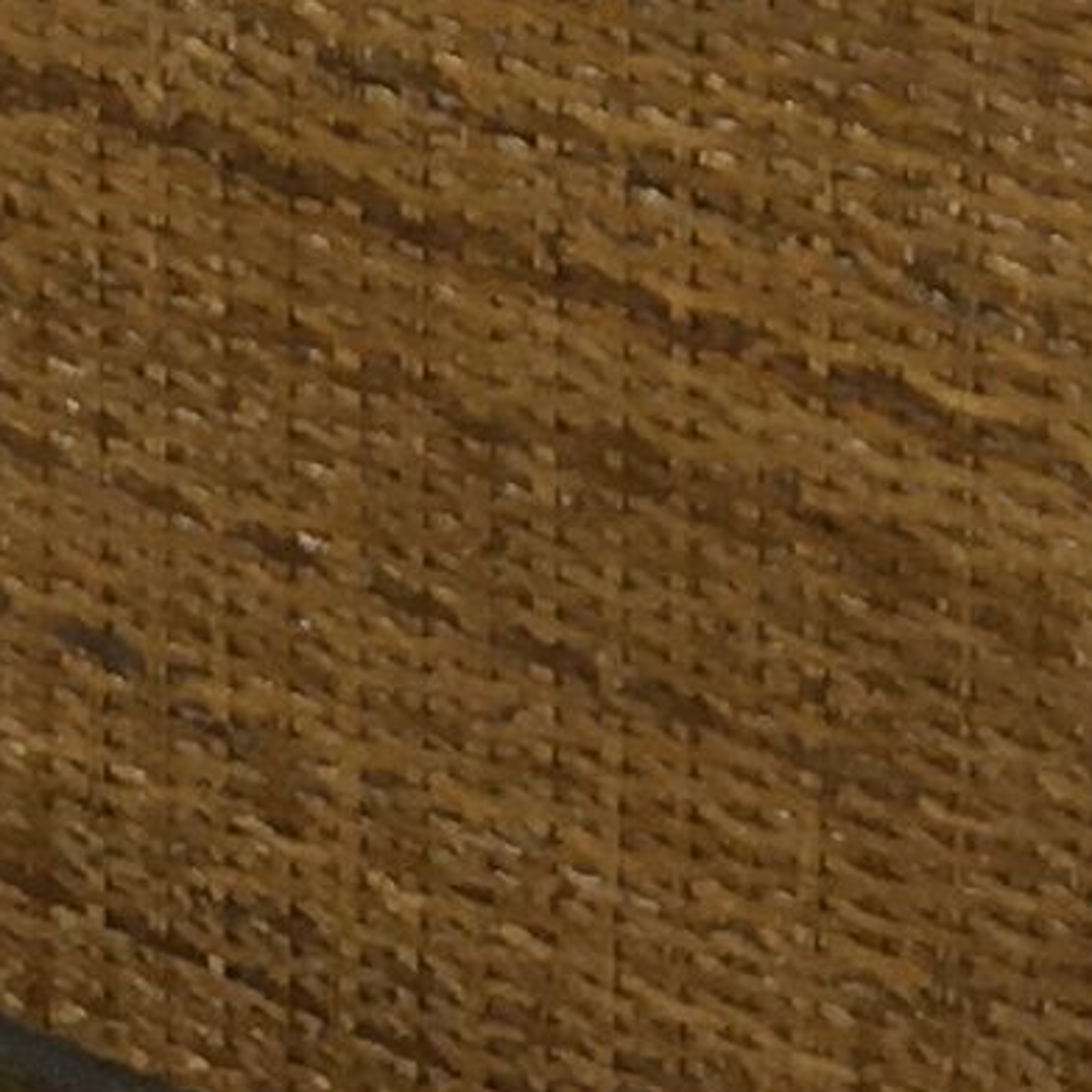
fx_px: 9422
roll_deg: +1.3
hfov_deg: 6.6
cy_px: -2265
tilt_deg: -26.0
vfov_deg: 6.1
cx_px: -8
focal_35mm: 264
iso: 50
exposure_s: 1/33
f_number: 2.2
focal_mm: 4.15
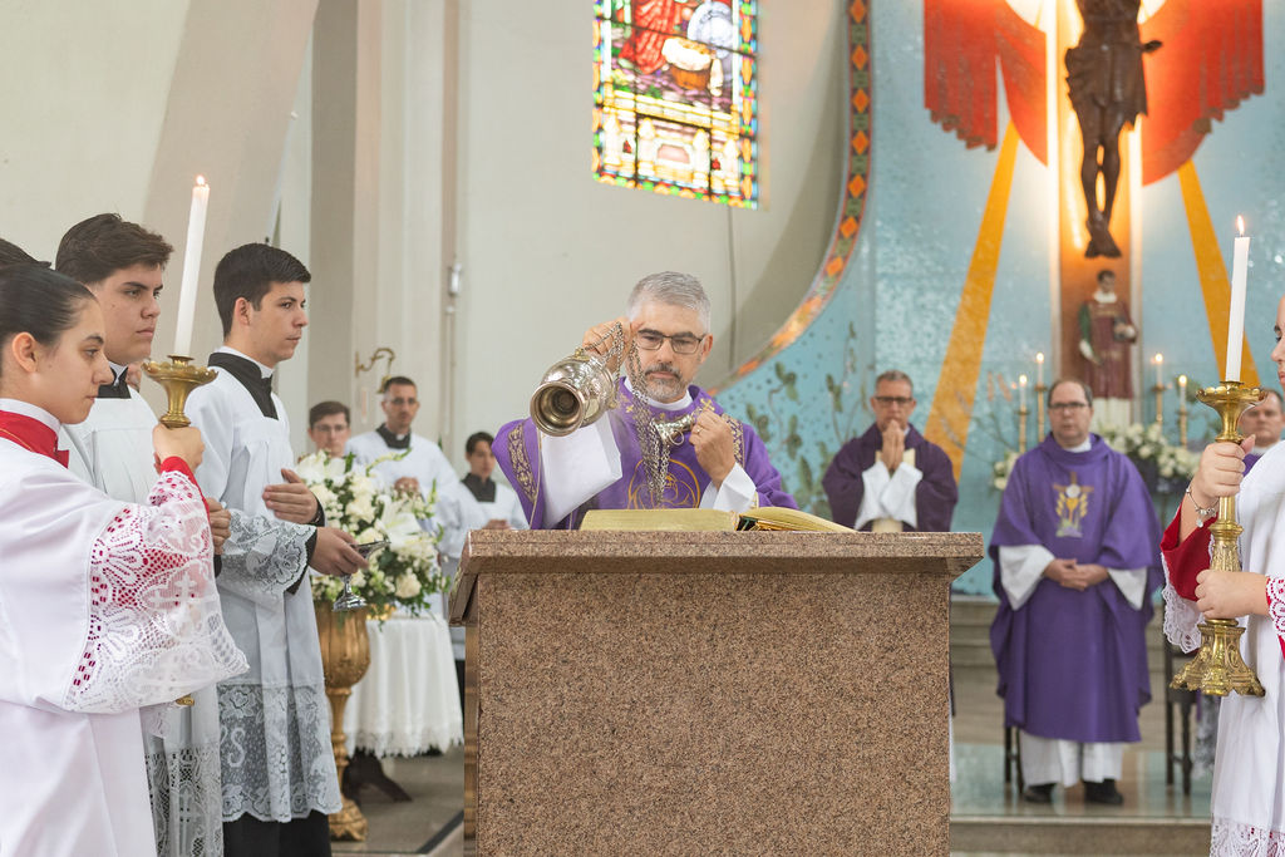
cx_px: 642
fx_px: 1857
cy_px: 428
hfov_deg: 38.2
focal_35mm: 52
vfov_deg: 26.0
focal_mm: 35
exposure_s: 1/160
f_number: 2.8
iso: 640
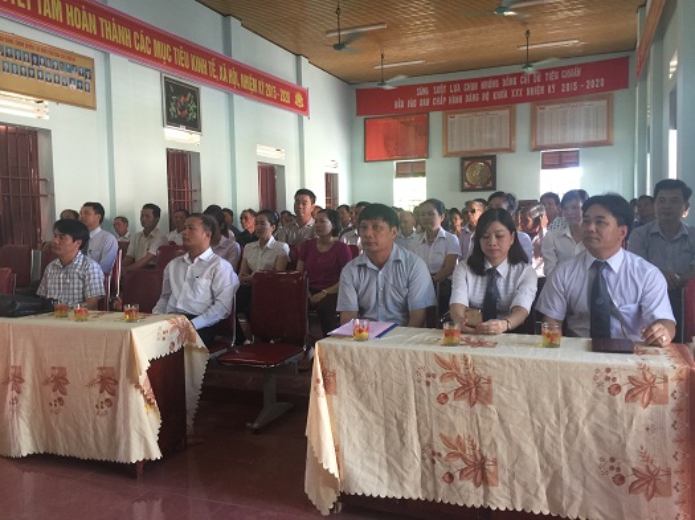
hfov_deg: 61.7
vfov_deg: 48.2
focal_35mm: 29
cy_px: 260
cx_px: 348
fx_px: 582
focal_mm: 4.15
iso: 50
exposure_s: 1/15
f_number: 2.2
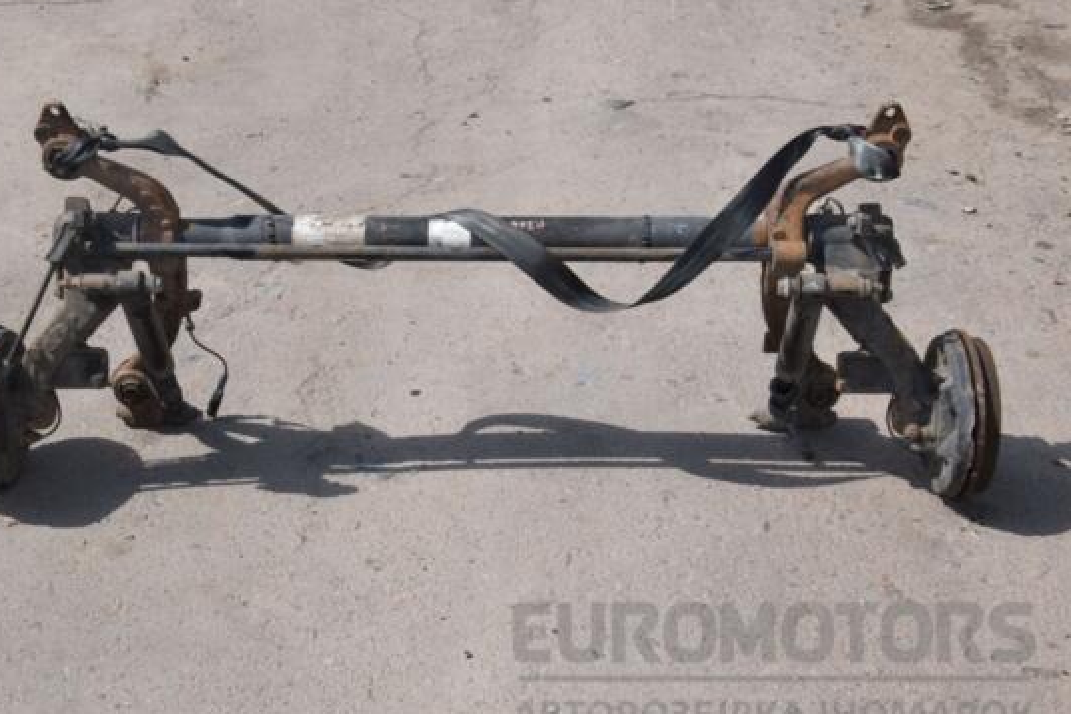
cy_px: 367
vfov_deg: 23.8
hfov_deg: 35.0
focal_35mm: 57
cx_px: 475
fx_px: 1696
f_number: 29
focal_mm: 34
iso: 800
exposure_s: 1/200
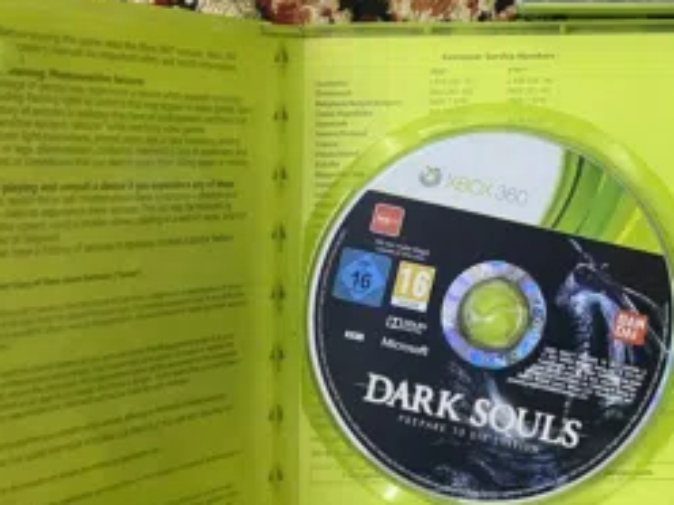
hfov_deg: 27.4
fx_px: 1305
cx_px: 669
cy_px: 79
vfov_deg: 21.6
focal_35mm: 67
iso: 400
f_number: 1.8
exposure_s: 1/33
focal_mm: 4.25
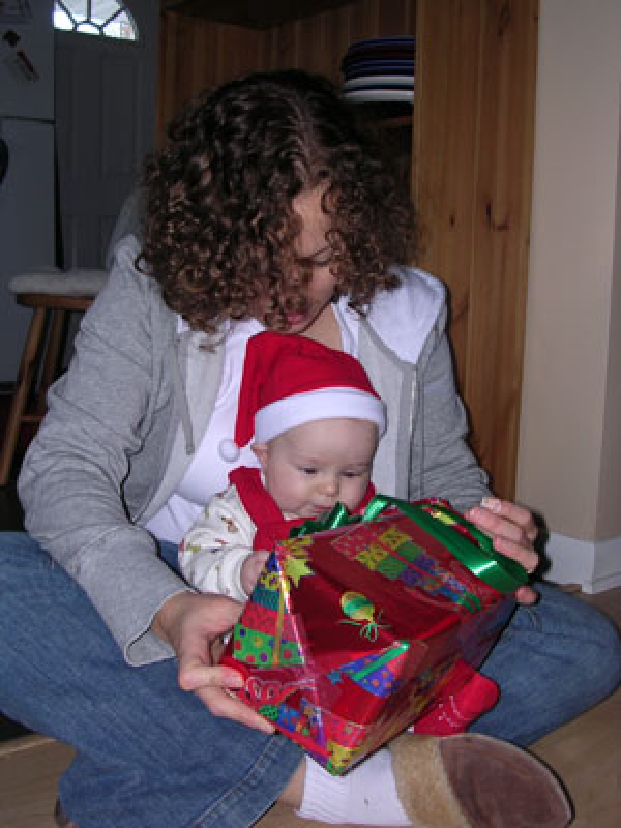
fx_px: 909
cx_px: 310
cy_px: 414
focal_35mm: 38
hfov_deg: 37.7
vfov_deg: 49.0
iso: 100
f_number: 2.8
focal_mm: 5.8
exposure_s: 1/60.1
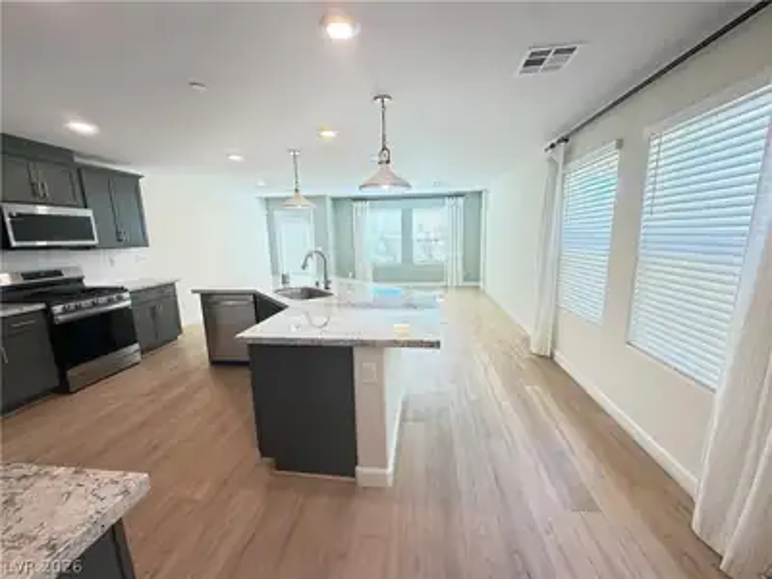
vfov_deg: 85.7
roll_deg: +1.9
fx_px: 312
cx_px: 386
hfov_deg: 102.1
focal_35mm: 14
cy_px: 290
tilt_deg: -11.0
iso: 250
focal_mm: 2.22
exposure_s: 1/60
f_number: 2.2
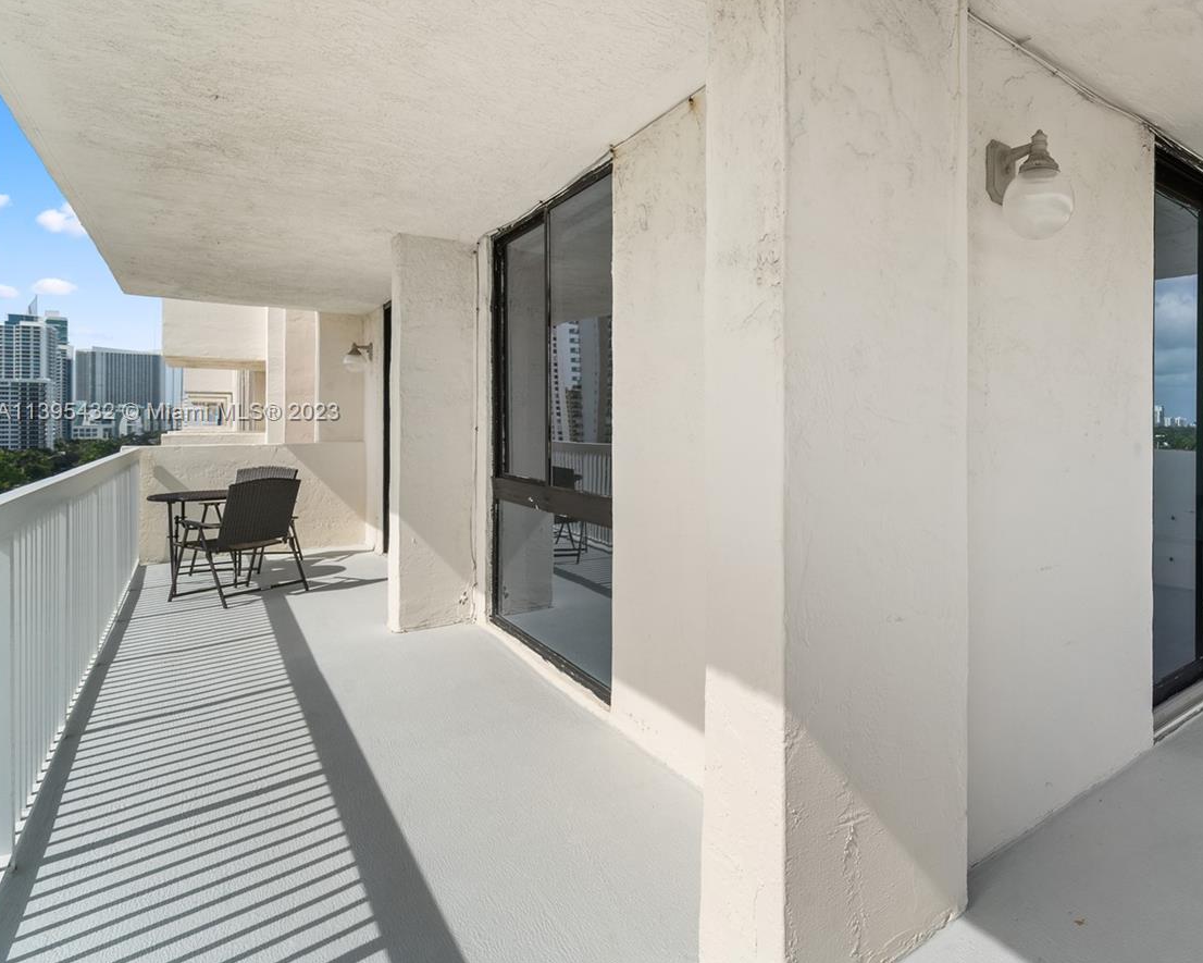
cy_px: 413
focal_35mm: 19
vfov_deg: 70.5
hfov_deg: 78.6
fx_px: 677
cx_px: 861
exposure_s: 1/80
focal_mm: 14
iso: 200
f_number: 13
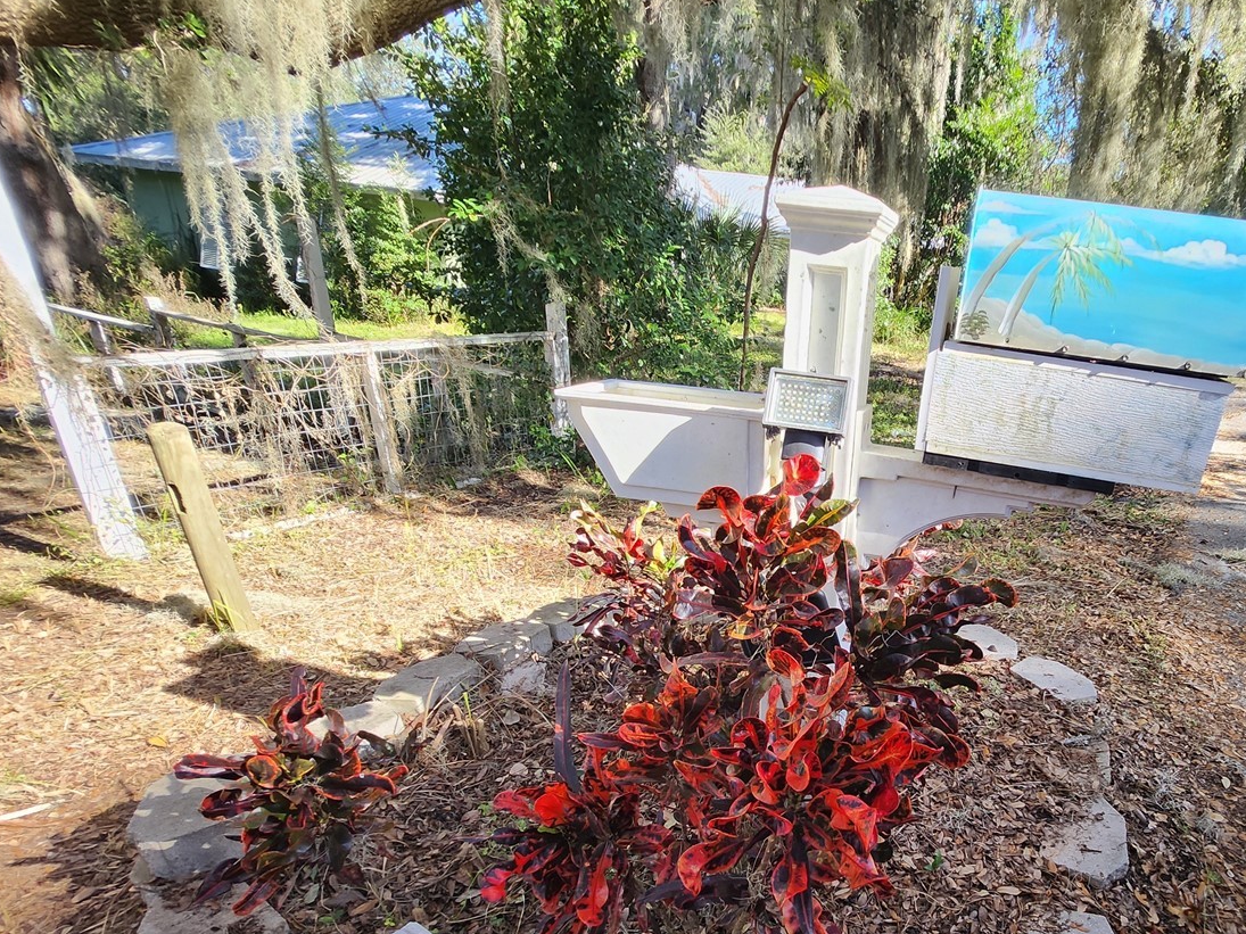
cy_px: 635
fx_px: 684
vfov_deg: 66.5
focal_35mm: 19
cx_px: 865
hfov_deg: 80.8
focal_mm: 1.7
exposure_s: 1/120
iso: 40
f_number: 2.2
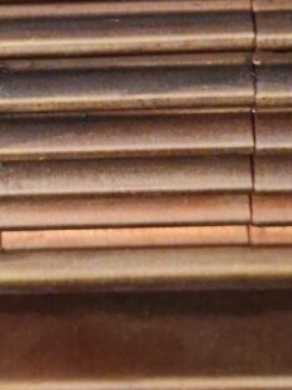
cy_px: 105
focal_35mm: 60
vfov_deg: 31.7
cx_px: 114
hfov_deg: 24.3
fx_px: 675
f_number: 1.8
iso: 640
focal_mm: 5.4
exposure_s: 1/17
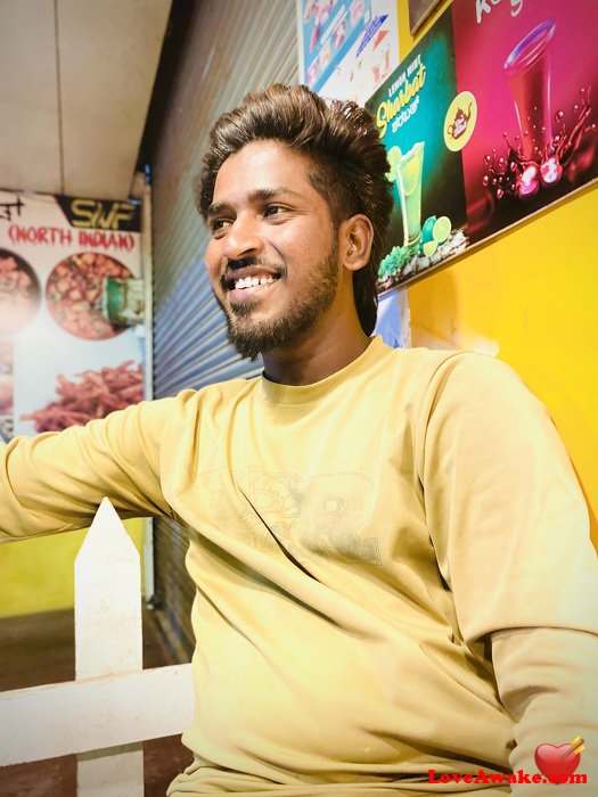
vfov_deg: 67.3
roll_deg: +2.5
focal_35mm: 26
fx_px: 599
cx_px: 299
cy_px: 398
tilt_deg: +4.1
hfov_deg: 53.1
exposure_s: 1/14
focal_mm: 4.25
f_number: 1.8
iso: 1250
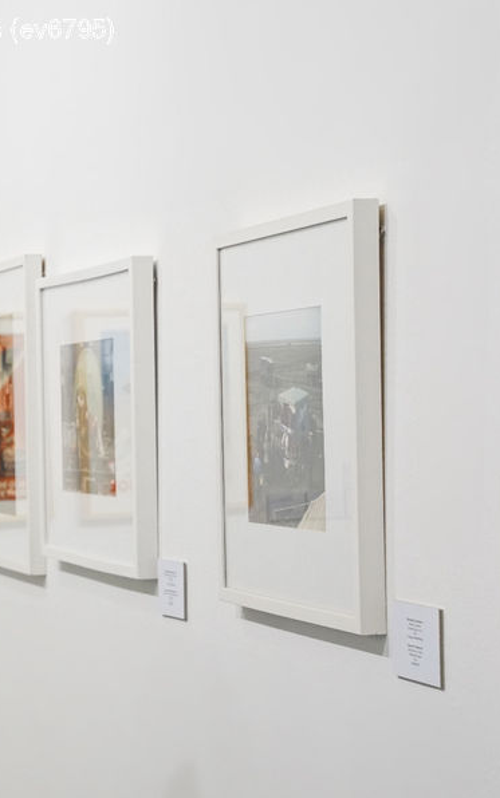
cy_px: 398
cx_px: 47
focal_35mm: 104
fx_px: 2260
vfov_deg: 20.0
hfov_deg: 12.5
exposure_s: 1/160
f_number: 4.5
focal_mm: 45
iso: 1250
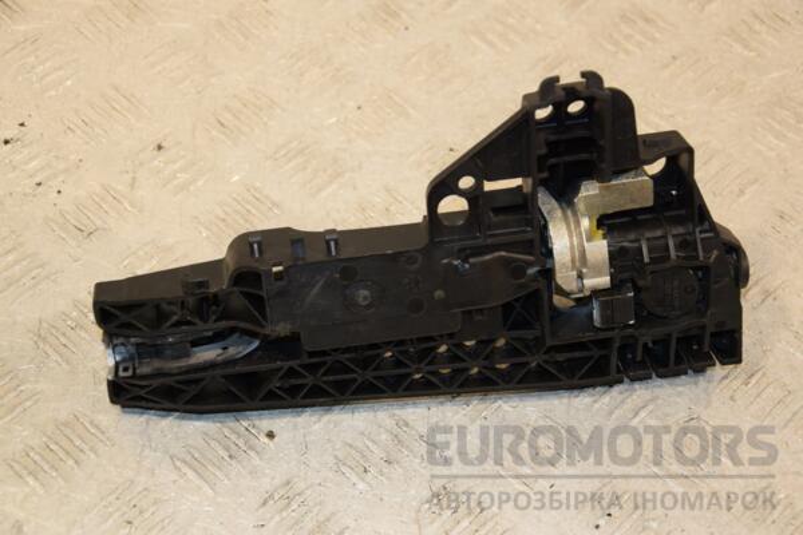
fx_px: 1673
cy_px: 268
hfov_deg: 27.0
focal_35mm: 75
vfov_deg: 18.2
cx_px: 402
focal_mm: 50
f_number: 5
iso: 800
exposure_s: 1/160
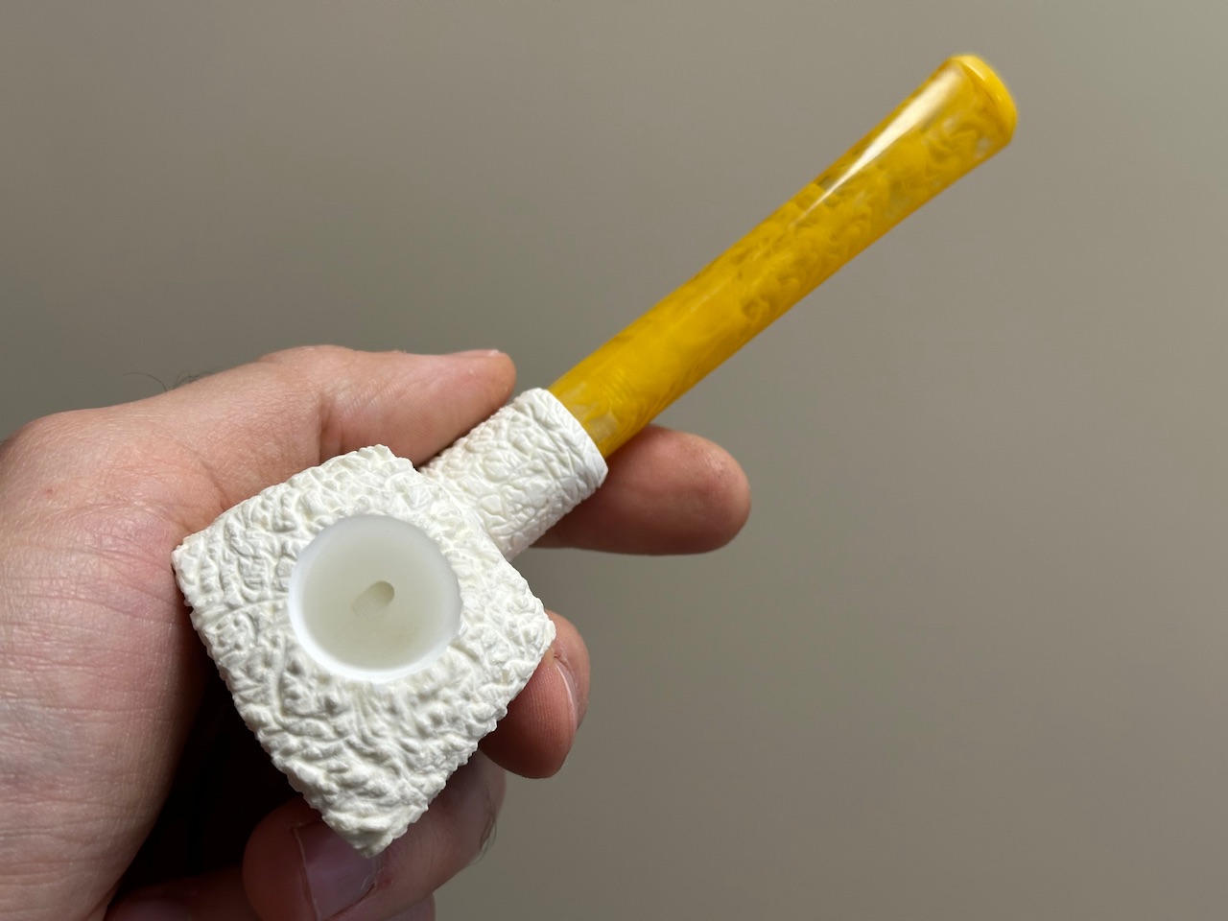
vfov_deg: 30.3
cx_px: 614
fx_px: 1703
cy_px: 460
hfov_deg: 39.7
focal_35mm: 48
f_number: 1.78
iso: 64
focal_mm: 6.86
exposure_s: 1/100
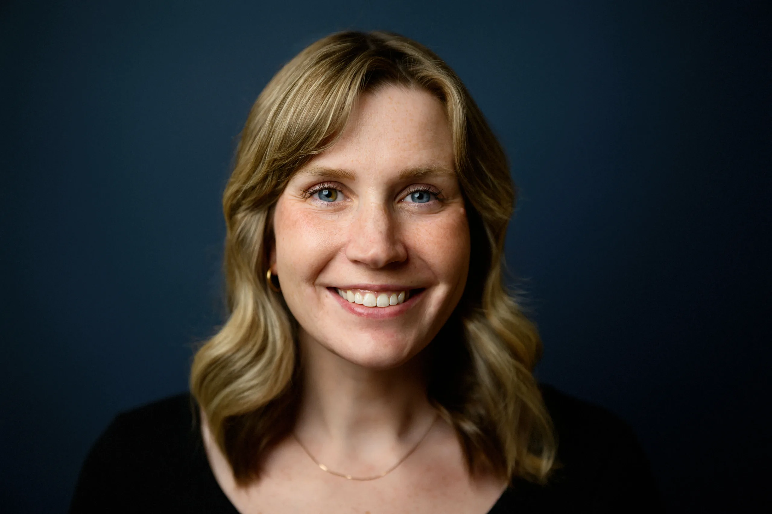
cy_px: 257
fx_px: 1608
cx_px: 386
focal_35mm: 75
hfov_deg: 27.0
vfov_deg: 18.2
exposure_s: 1/500
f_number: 2.8
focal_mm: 75
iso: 1800
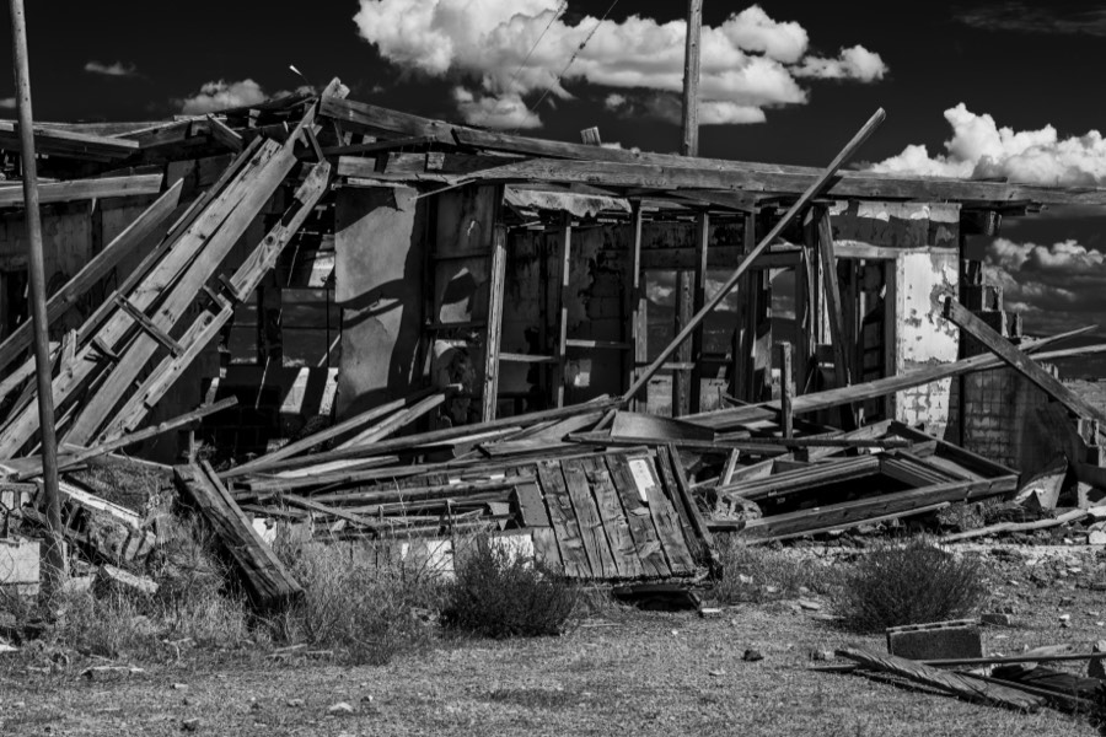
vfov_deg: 14.9
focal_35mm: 92
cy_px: 368
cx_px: 553
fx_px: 2826
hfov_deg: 22.1
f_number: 11
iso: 100
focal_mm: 92
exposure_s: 1/80
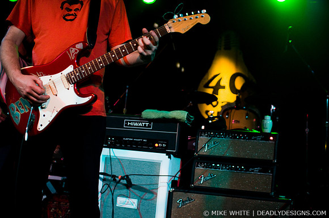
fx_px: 411
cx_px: 164
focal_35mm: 45
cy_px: 109
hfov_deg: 43.7
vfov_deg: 29.8
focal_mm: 30
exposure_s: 1/50
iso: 1000
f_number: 1.6
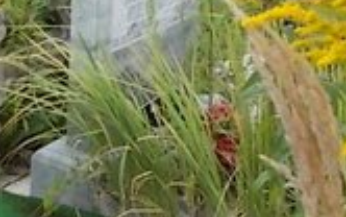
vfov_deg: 9.7
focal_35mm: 133
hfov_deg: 15.7
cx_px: 119
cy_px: -54
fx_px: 1255
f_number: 3.2
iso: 80
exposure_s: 1/250
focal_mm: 4.6
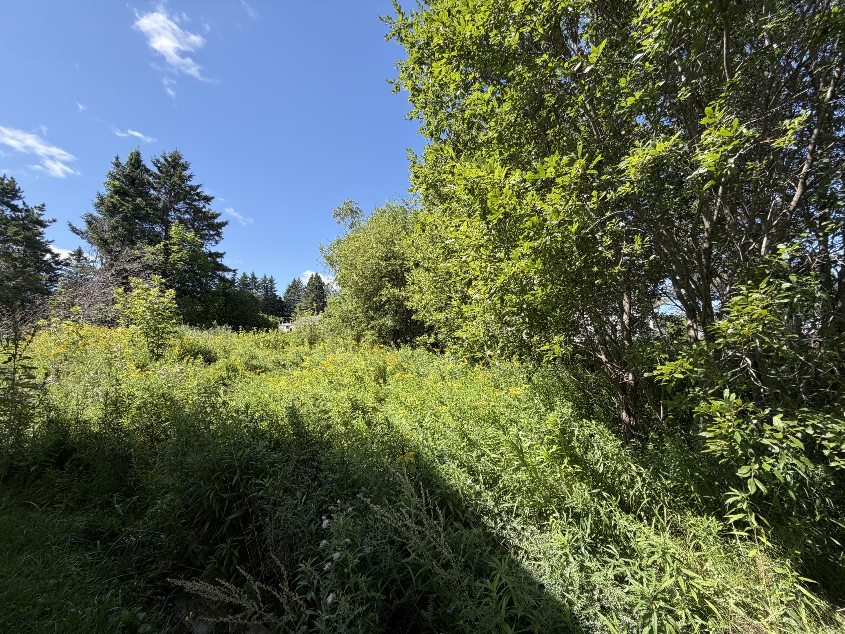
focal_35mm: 14
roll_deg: +0.4
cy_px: 317
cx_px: 422
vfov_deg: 85.7
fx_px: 342
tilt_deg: +4.9
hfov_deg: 102.1
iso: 40
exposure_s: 1/638
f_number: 2.2
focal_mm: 2.22
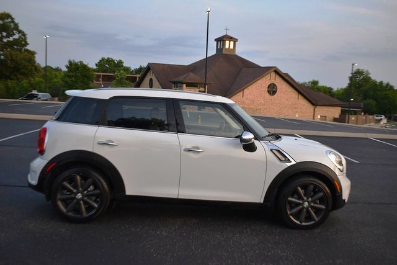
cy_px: 132
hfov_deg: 53.1
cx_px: 198
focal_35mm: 36
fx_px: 397
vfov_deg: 36.9
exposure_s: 1/250
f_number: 4
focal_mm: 24
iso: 500
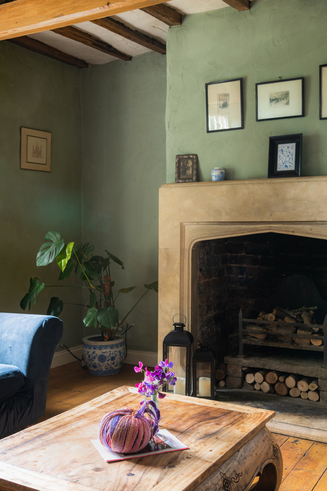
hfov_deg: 35.0
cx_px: 164
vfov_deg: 50.7
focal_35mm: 38
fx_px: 518
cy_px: 246
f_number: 8
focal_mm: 38
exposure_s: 1/4
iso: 200
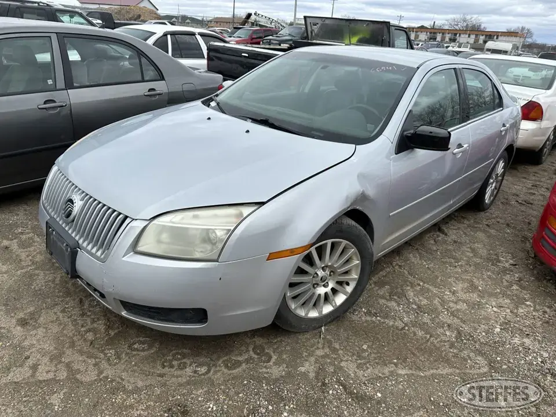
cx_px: 278
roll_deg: -2.1
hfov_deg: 71.6
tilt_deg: -16.4
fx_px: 385
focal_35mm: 24
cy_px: 208
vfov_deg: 56.8
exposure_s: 1/3155
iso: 80
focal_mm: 6.86
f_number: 1.78
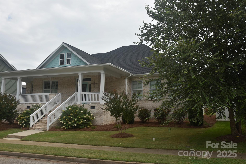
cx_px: 123
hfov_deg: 51.3
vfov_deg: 35.5
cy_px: 82
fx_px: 256
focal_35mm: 38
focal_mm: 25
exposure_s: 1/200
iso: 100
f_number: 7.1
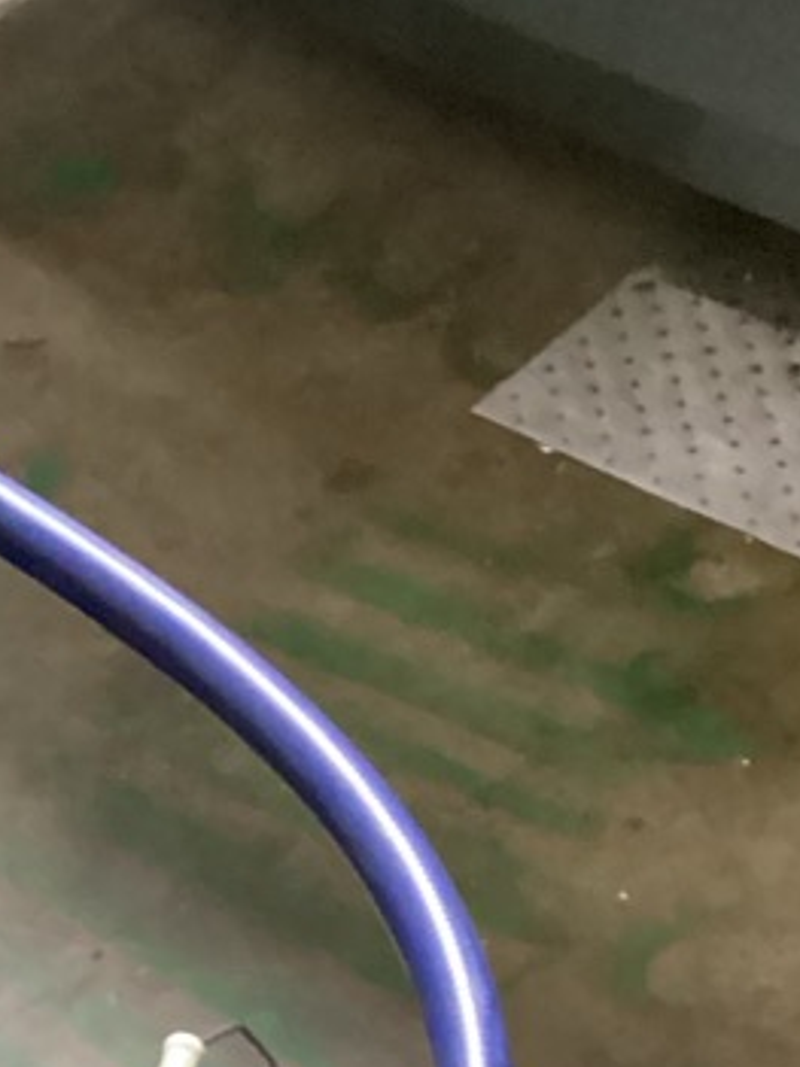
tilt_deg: -53.8
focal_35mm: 113
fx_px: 3484
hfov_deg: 12.6
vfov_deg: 15.7
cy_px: 1693
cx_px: -283
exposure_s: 1/24
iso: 640
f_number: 2.4
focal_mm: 3.3
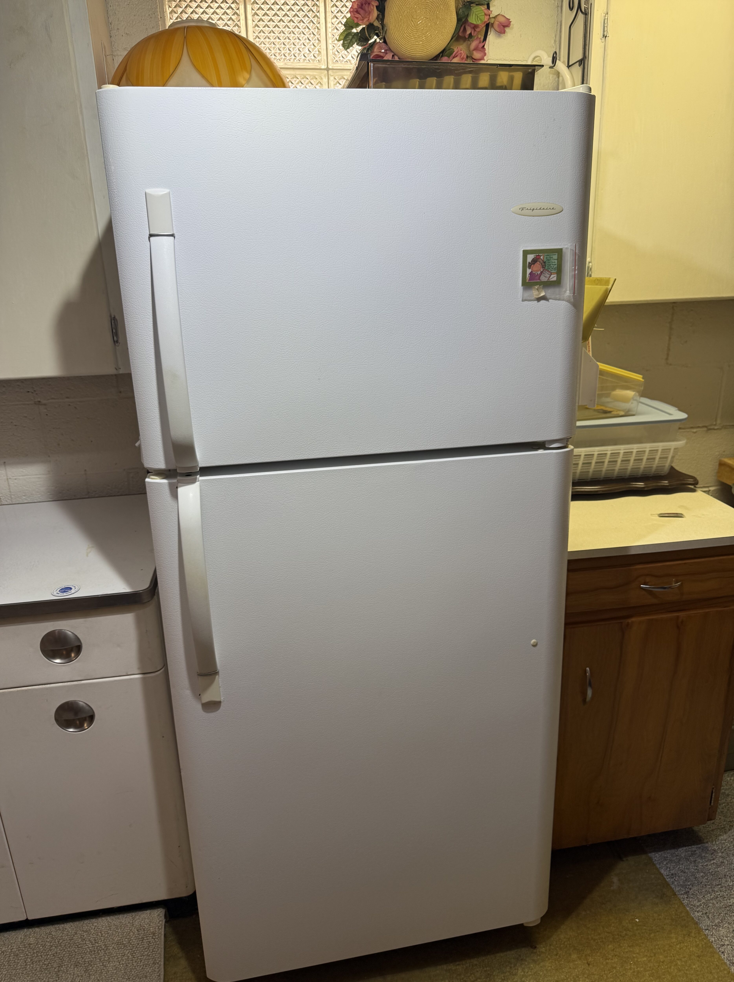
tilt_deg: -15.4
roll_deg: +2.4
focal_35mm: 24
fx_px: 680
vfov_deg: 71.6
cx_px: 367
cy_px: 491
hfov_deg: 56.7
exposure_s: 1/120
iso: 64
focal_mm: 6.76
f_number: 1.78
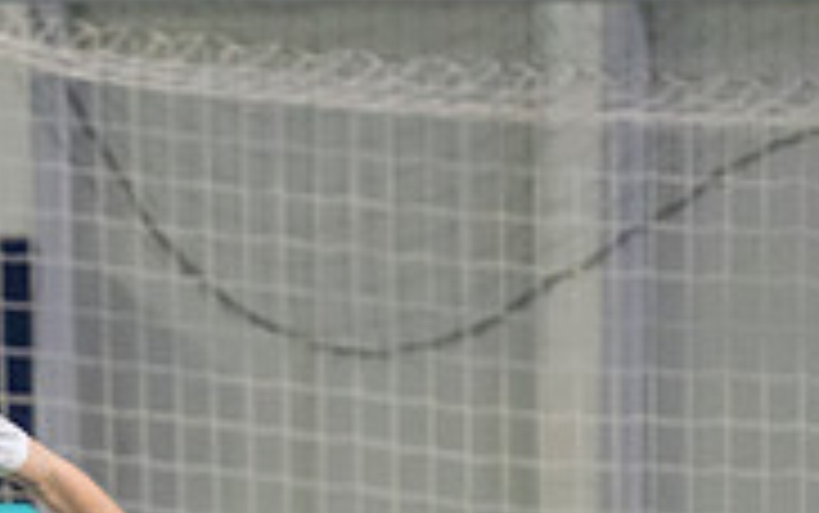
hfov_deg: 2.1
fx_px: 22513
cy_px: 712
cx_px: -236
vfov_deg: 1.3
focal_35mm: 1008
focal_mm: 200
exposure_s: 1/1250
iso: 5000
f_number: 2.8
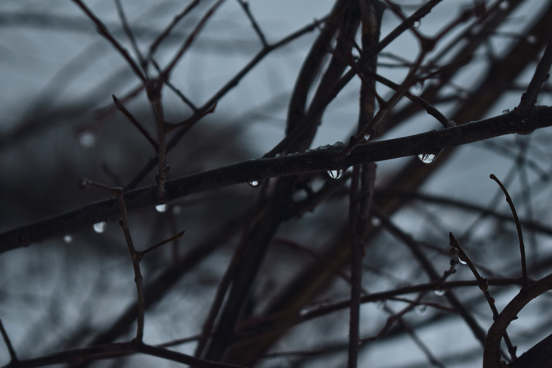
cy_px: 184
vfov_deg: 16.6
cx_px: 276
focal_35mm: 82
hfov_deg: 24.6
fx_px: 1265
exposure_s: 1/40
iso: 250
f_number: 5.6
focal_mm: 55
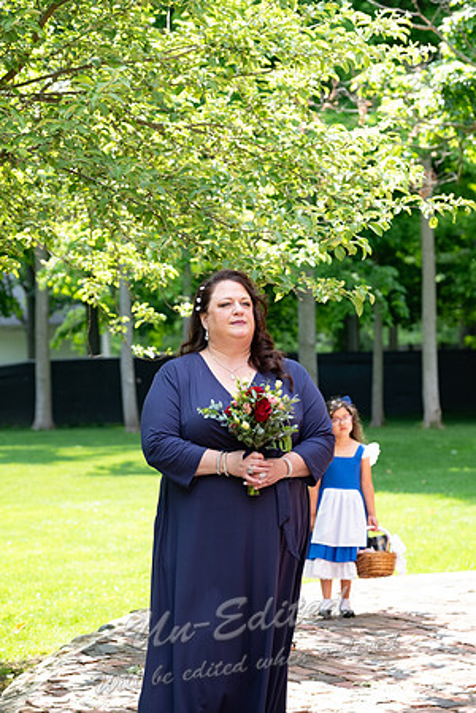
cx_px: 238
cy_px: 356
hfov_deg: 13.8
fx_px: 1963
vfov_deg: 20.6
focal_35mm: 99
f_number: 3.6
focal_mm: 66
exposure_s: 1/200
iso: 250
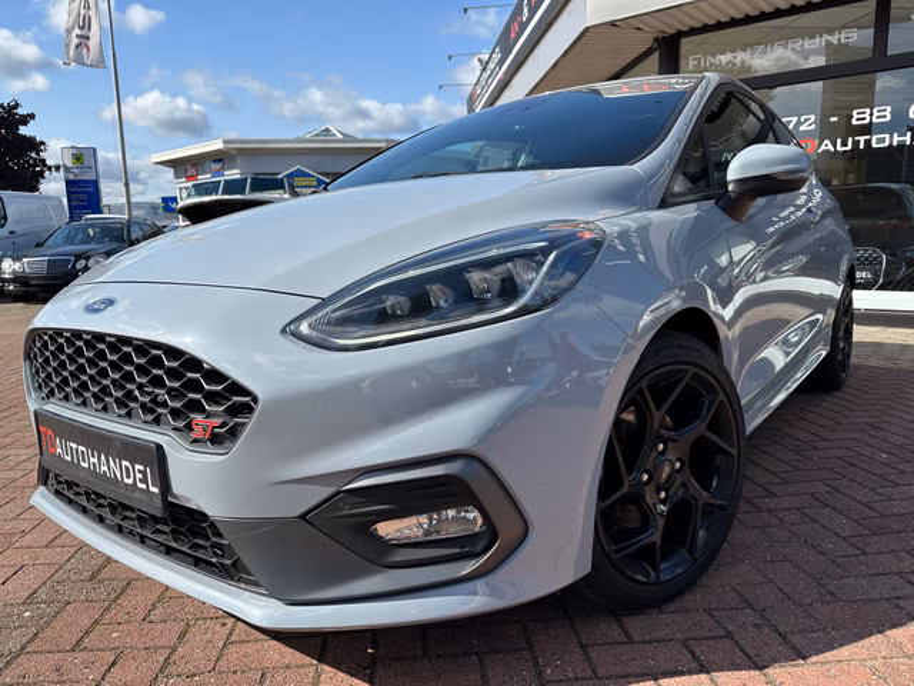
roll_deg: +1.1
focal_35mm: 24
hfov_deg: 71.6
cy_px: 343
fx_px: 634
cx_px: 457
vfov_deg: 56.8
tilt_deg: -8.6
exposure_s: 1/3861
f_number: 1.78
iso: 80
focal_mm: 6.86
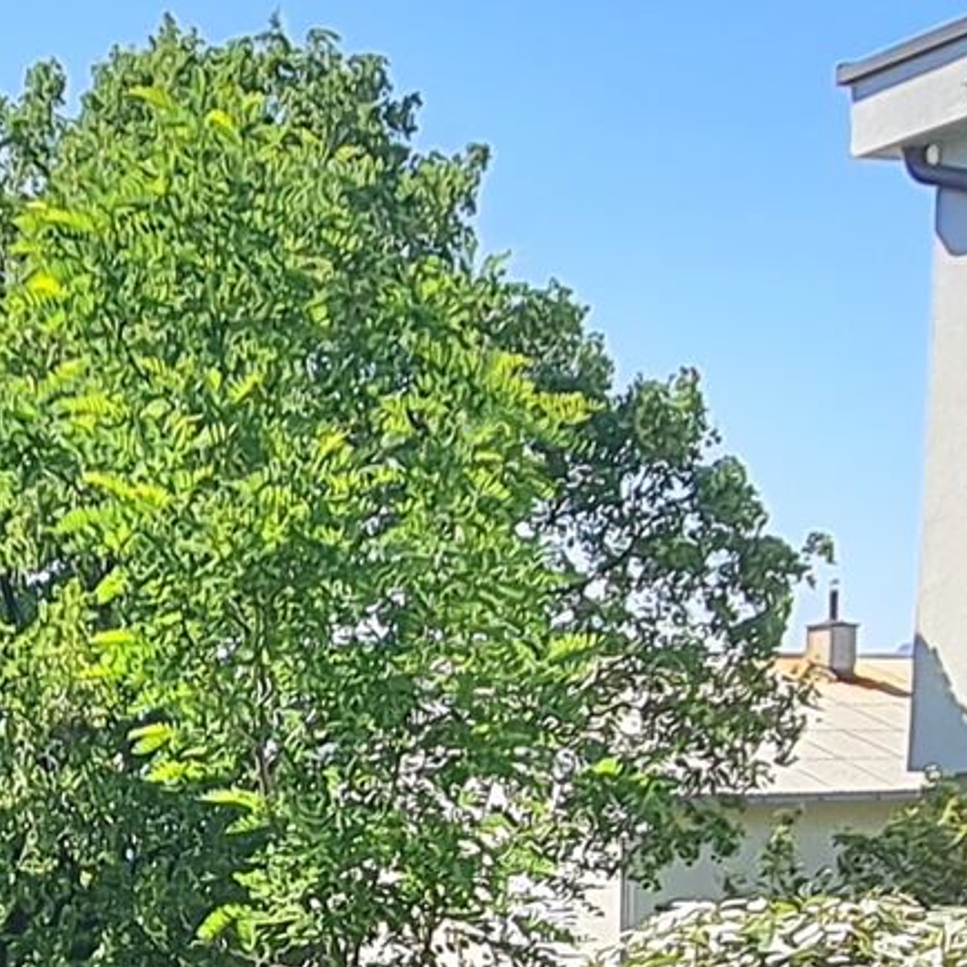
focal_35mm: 74
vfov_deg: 22.1
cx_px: -267
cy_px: 1054
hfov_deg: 21.3
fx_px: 2339
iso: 50
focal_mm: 1.74
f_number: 2.2
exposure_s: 1/430
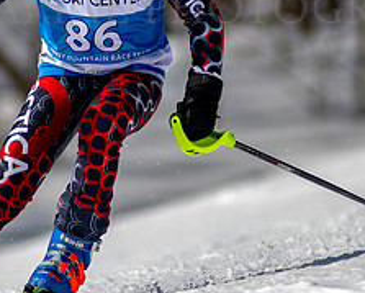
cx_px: 138
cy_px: 26
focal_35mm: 1226
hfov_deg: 1.6
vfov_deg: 1.3
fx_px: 13261
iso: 100
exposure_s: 1/8000
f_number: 2.8
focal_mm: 300
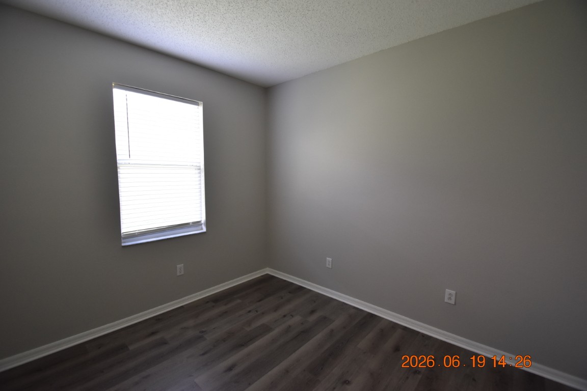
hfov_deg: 100.4
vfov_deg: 77.3
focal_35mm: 15
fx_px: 245
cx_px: 294
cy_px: 196
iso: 800
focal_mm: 10
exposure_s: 1/125
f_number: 3.5
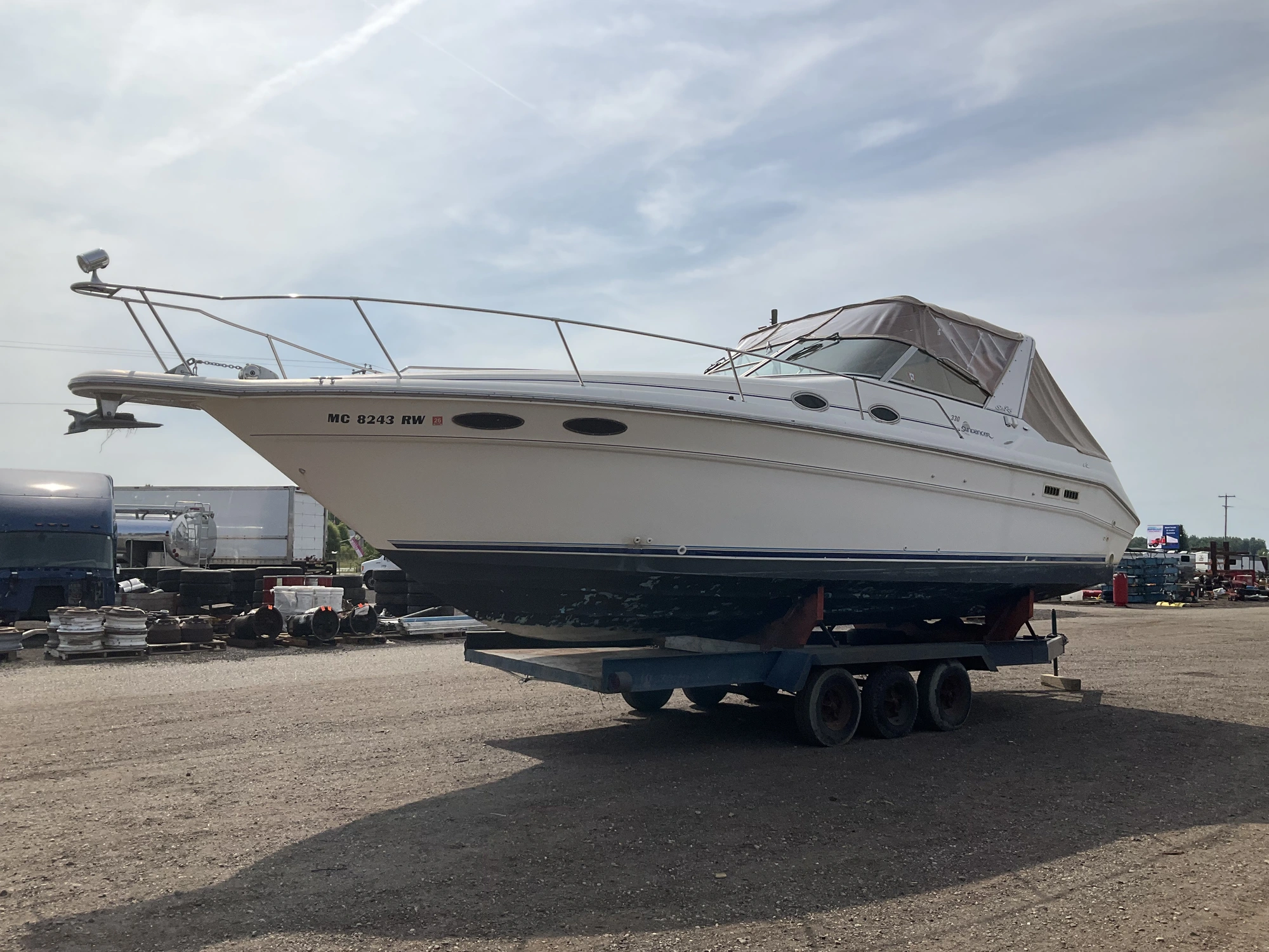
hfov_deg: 61.7
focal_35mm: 29
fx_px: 1063
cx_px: 634
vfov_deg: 48.2
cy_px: 476
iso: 25
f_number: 1.8
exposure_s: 1/4785
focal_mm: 3
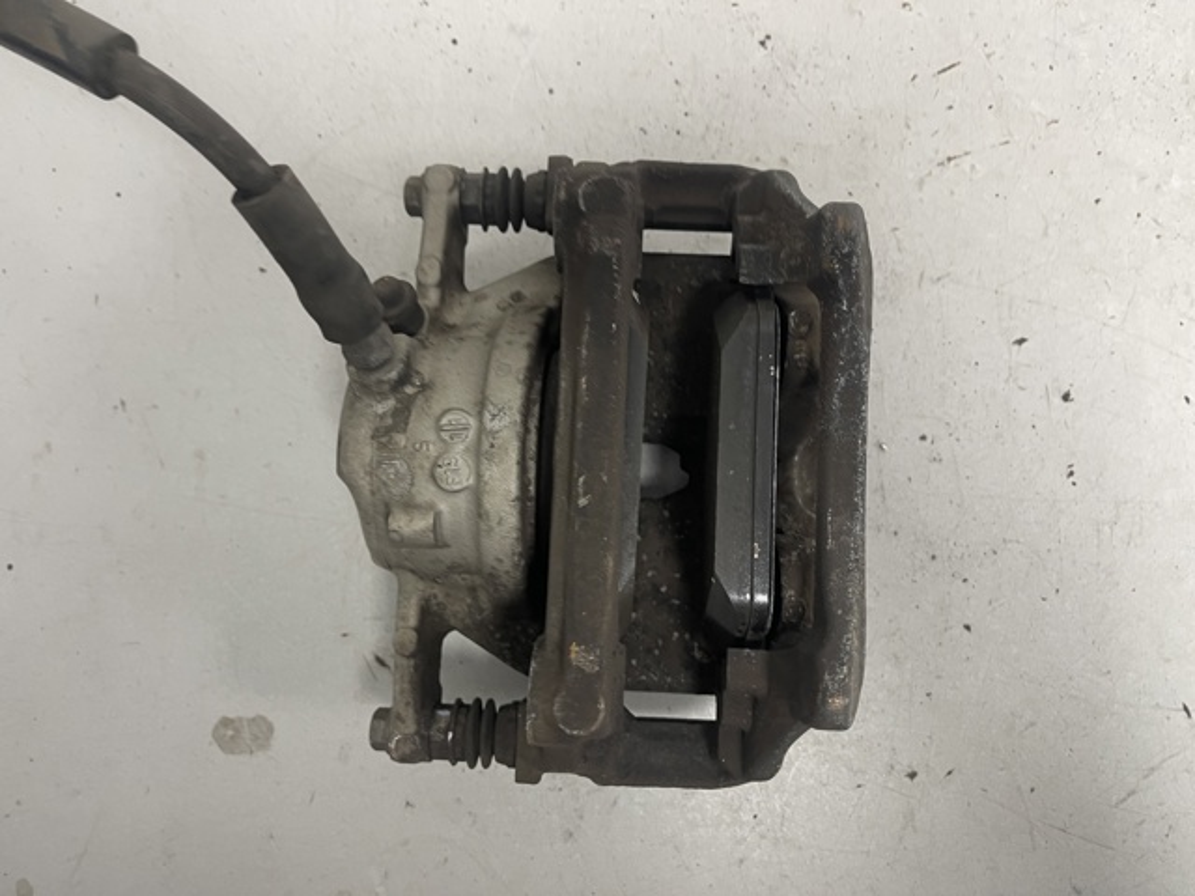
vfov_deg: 54.9
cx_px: 598
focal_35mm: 25
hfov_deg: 69.4
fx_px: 863
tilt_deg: -86.2
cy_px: 448
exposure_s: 1/50
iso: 125
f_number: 1.6
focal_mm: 5.1
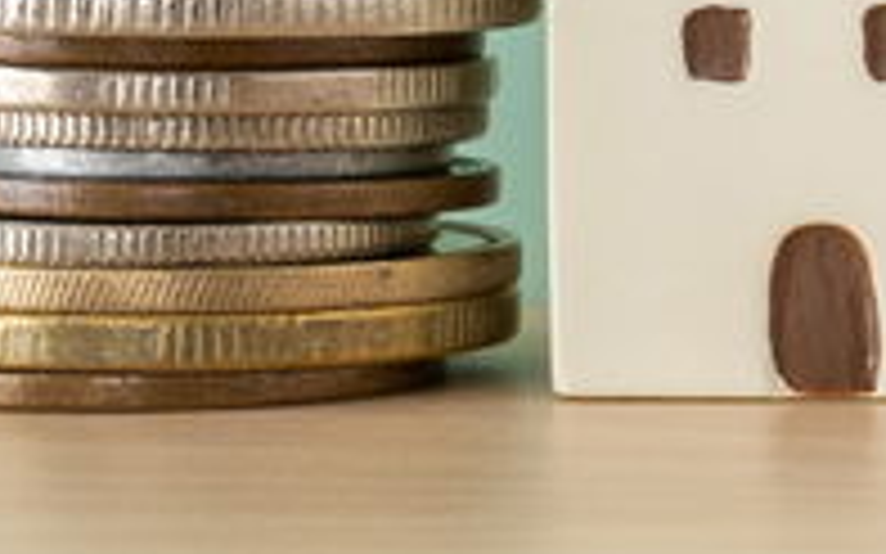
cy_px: -486
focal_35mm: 324
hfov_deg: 6.2
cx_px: 2114
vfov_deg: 4.0
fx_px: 7821
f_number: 16
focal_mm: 50
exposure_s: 1/6
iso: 100
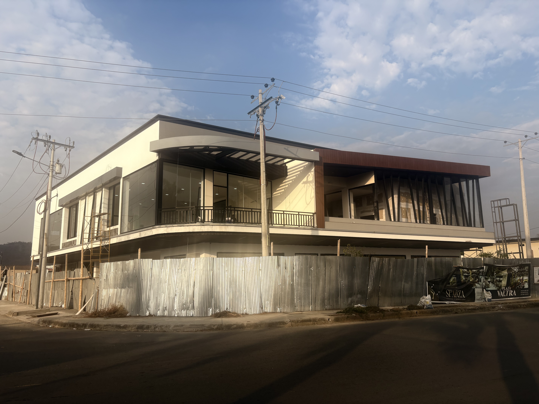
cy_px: 202
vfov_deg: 53.1
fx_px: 405
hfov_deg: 67.3
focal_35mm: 26
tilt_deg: +9.7
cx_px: 270
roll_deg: +1.4
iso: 50
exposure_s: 1/2985
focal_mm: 5.96
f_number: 1.6
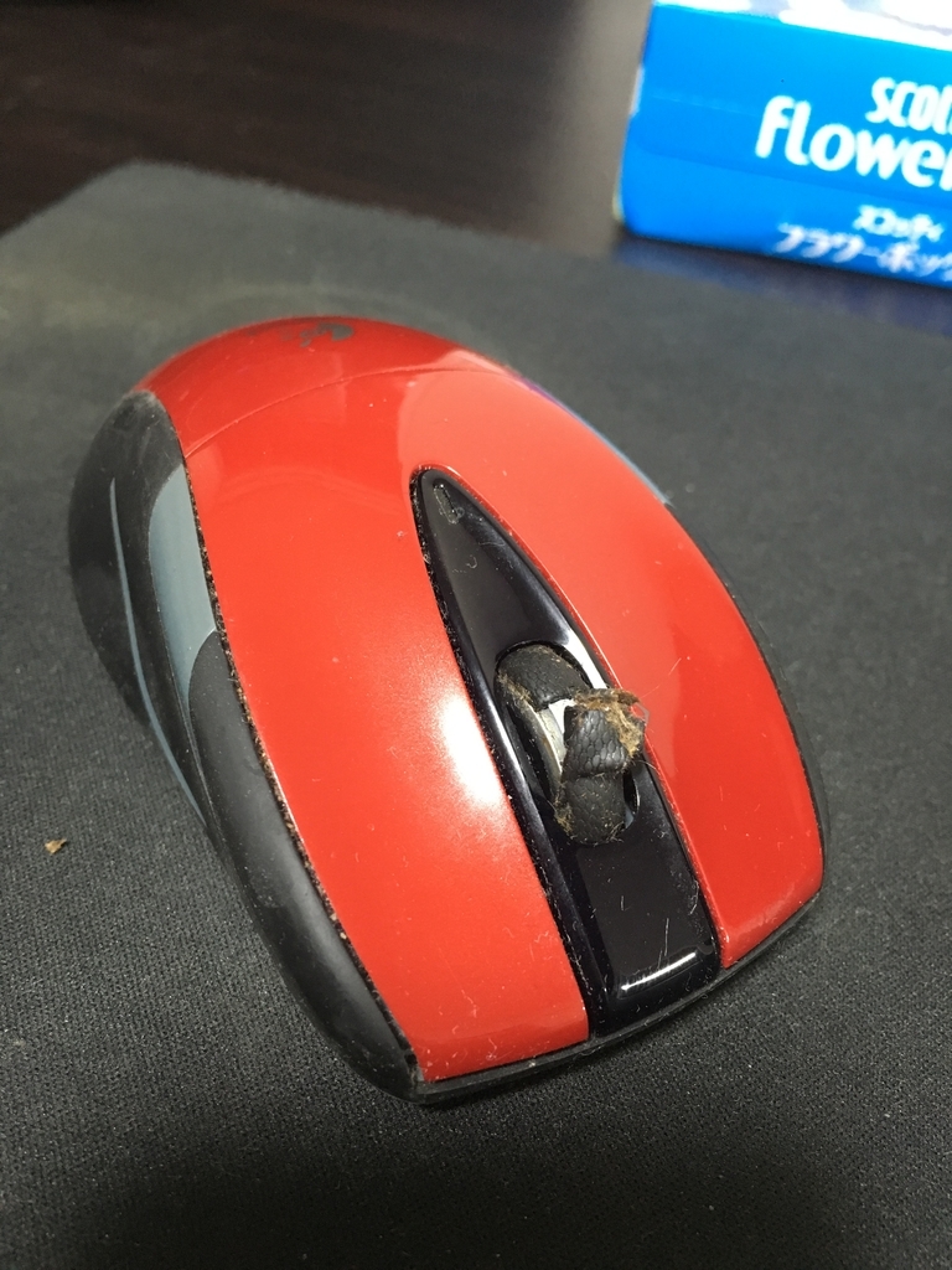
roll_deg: -7.2
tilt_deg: -41.3
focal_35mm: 29
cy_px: 635
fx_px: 1063
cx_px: 476
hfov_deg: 48.2
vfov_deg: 61.7
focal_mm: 4.15
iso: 200
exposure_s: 1/15
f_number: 2.2
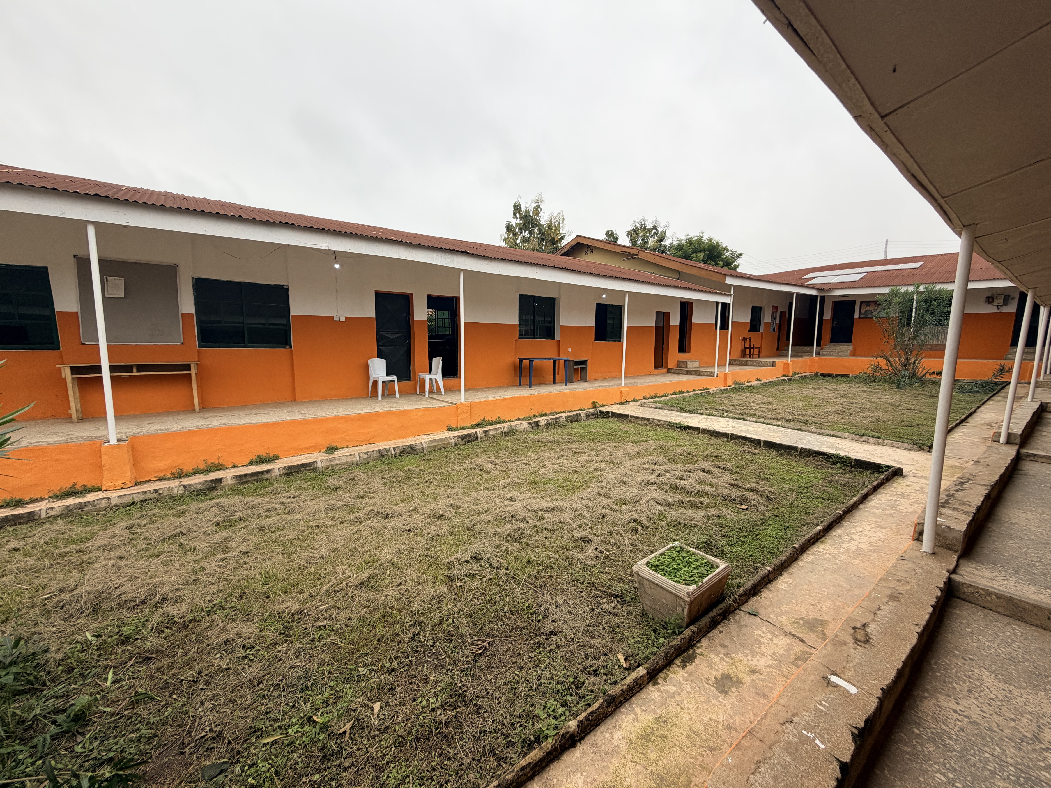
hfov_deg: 102.1
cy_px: 394
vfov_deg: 85.7
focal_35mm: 14
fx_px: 425
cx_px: 526
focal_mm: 2.22
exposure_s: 1/173
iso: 40
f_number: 2.2
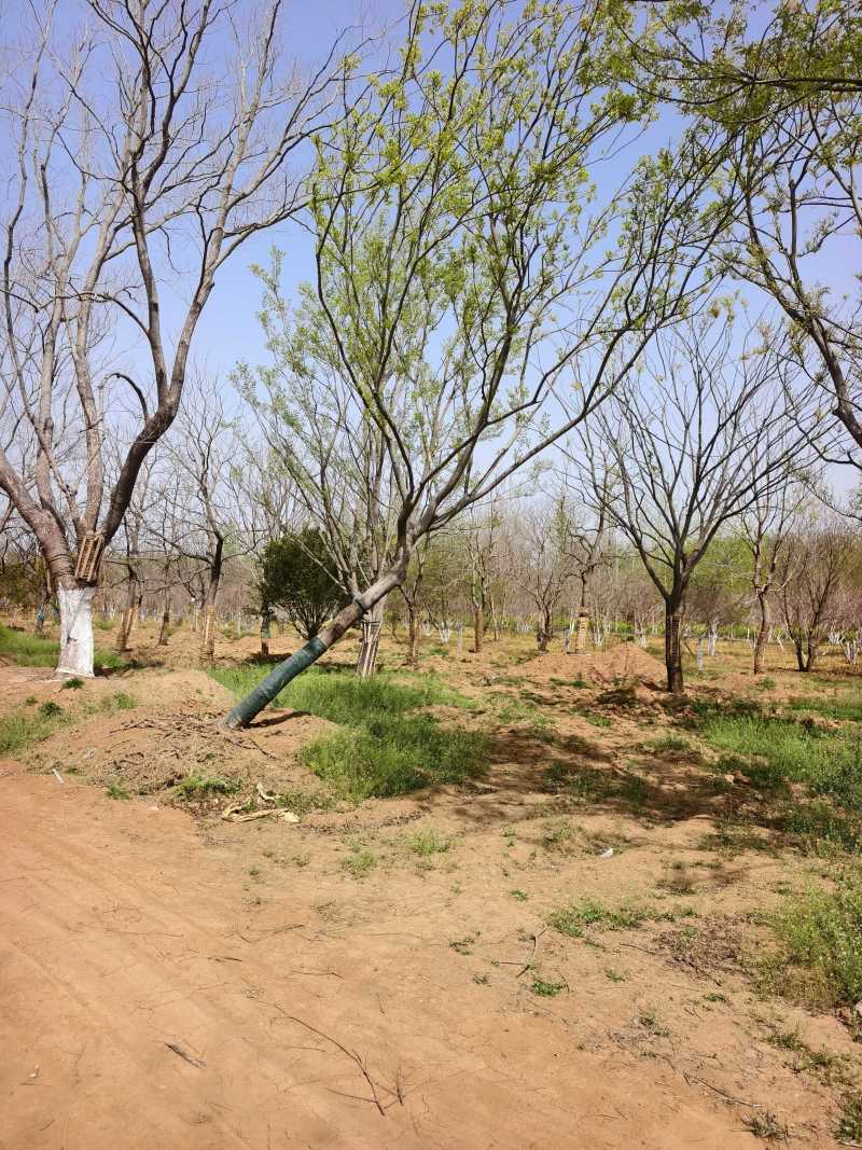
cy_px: 575
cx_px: 431
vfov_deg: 73.9
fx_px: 764
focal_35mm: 23
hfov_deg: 58.9
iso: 72
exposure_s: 1/1667
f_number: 1.57
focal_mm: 5.6
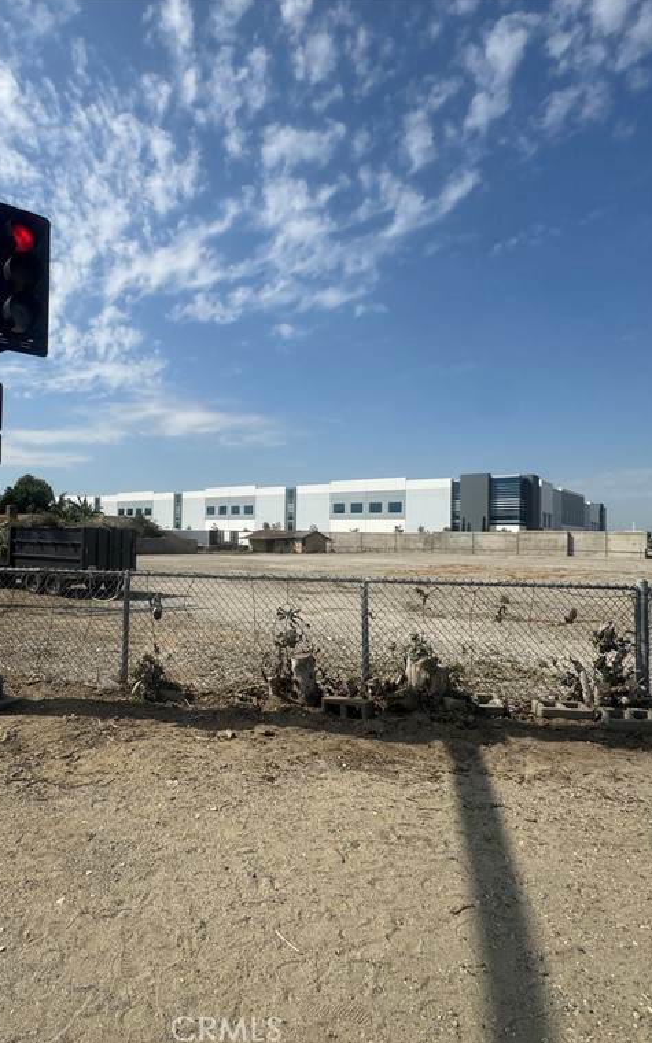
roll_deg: -1.7
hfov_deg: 57.1
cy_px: 522
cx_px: 176
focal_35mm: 20
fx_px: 569
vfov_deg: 85.1
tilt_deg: +0.7
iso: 50
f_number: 2.2
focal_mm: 2.22
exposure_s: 1/3390
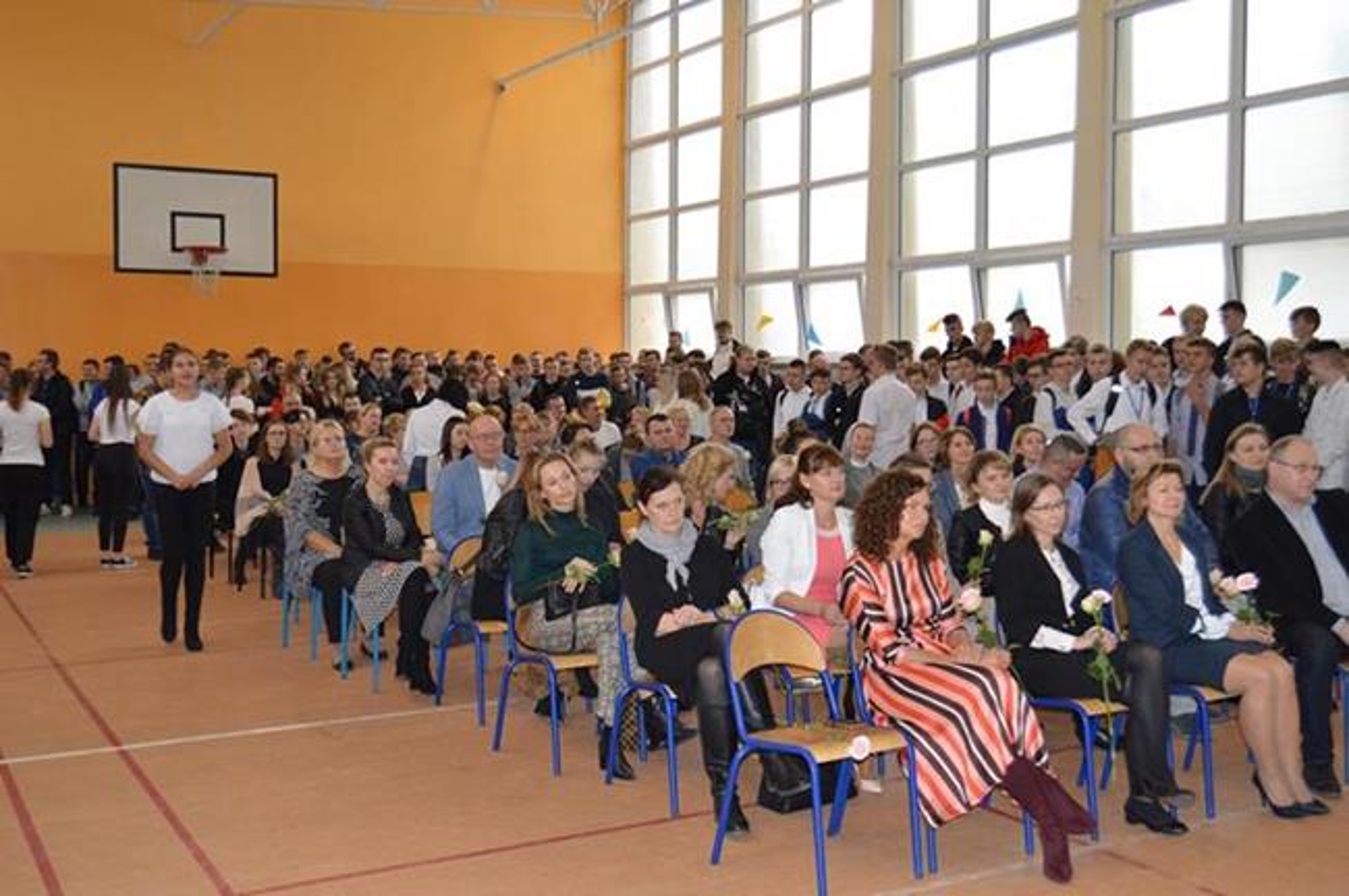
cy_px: 448
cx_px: 674
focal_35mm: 39
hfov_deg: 49.6
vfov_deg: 34.1
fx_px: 1460
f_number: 4
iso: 400
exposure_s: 1/60
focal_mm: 26
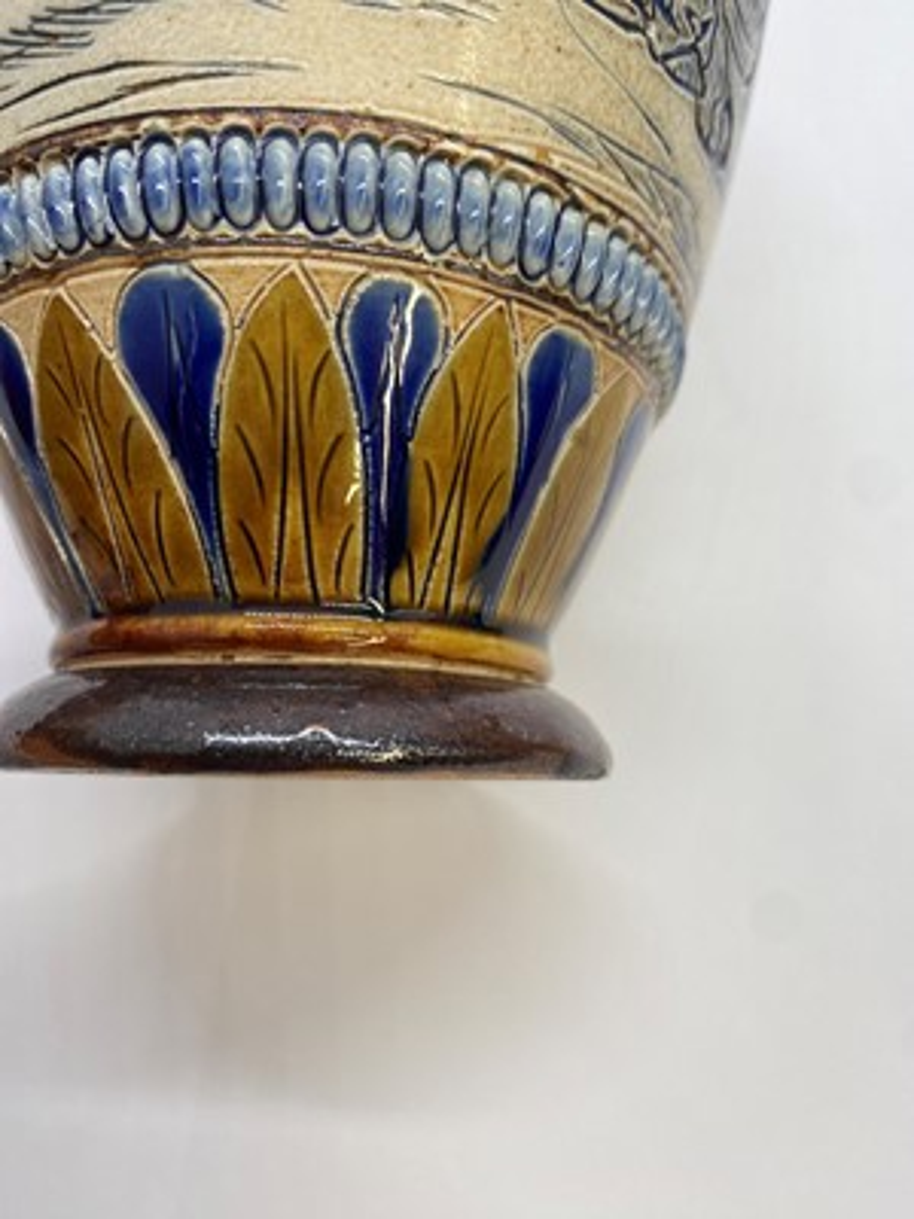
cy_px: 610
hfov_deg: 53.1
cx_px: 457
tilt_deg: -67.1
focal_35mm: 26
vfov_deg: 67.3
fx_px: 915
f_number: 1.8
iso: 32
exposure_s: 1/194
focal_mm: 4.25
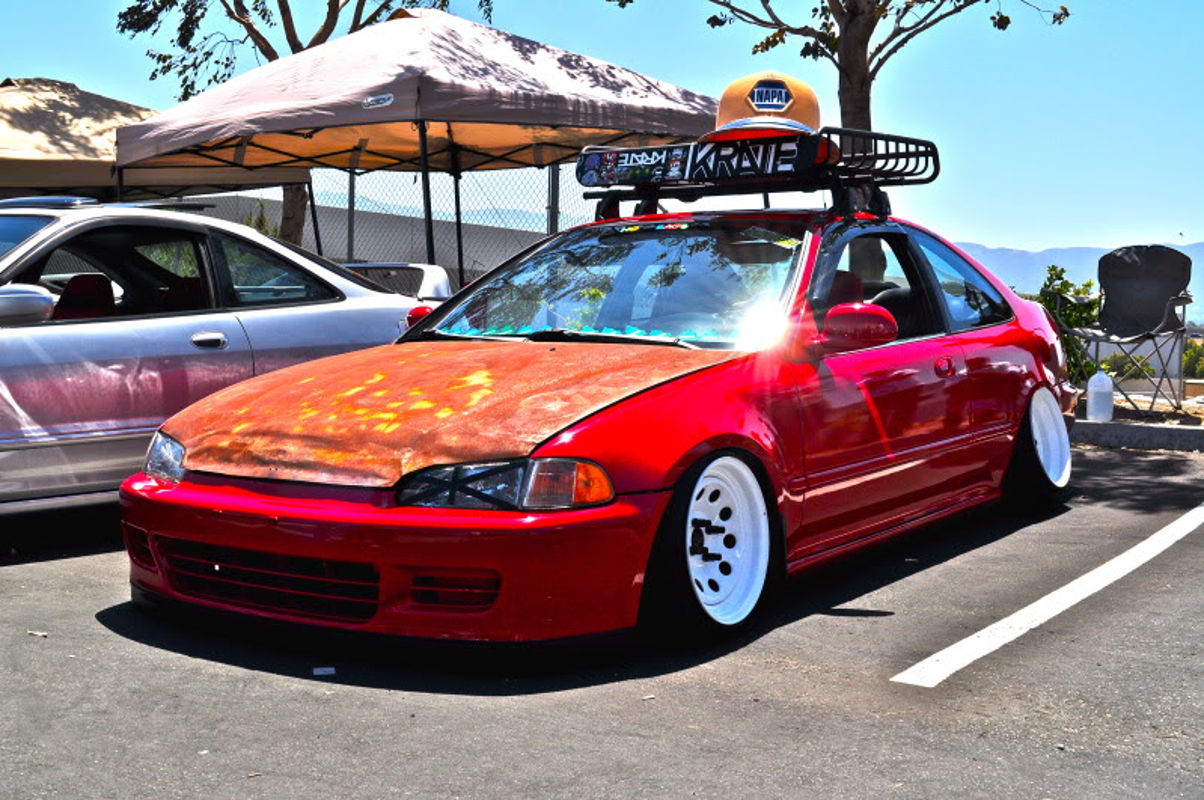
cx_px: 602
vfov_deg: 34.1
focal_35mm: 39
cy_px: 400
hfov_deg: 49.6
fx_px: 1303
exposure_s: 1/800
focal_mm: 26
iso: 200
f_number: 13
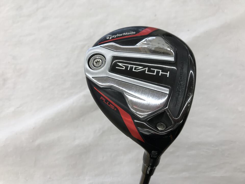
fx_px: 198
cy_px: 92
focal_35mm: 28
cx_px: 122
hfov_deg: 63.4
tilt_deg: -66.9
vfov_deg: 49.7
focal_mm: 3.99
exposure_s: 1/100
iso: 25
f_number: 1.8
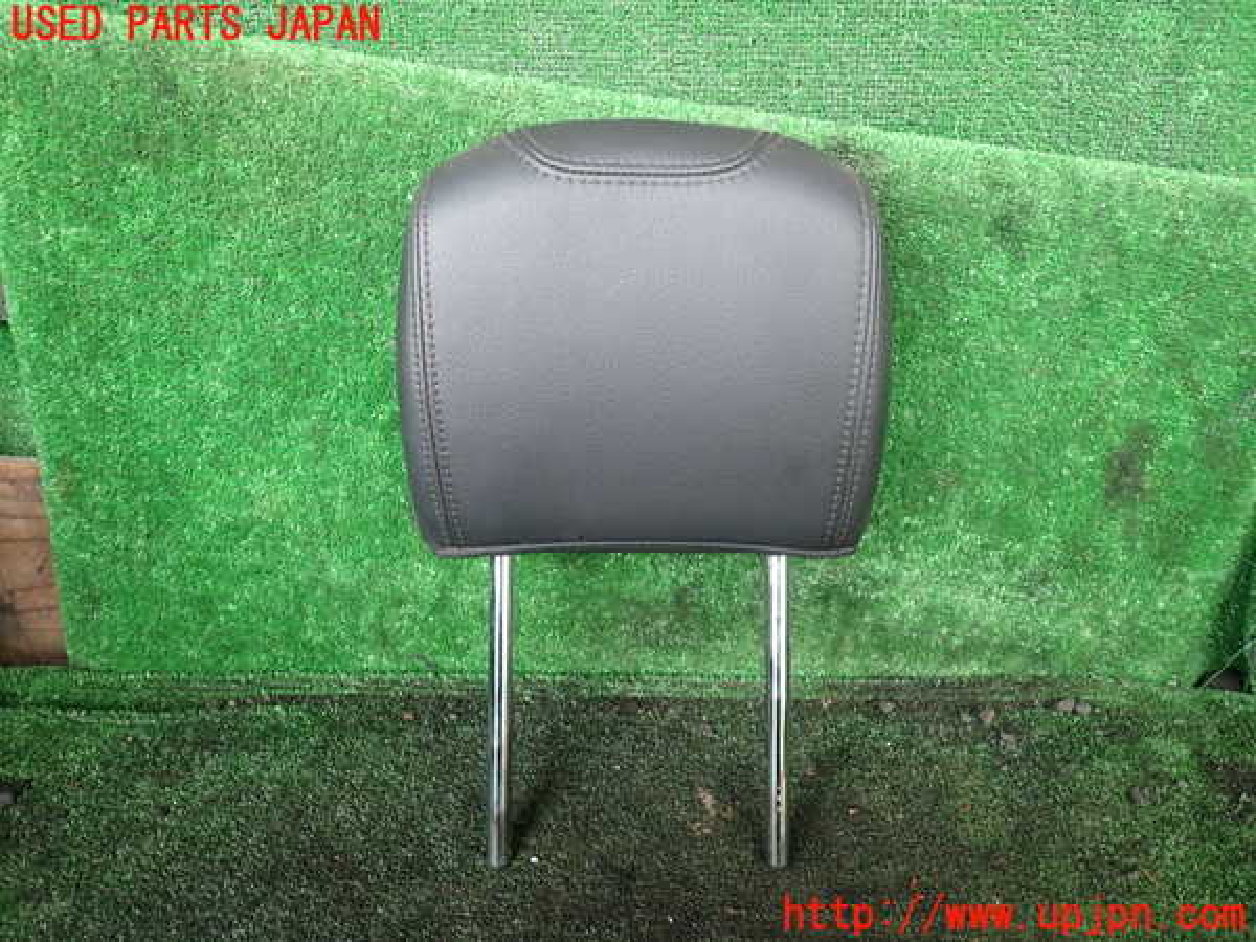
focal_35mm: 25
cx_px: 628
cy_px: 471
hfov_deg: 69.4
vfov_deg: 54.9
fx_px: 907
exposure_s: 1/60
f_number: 2
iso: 200
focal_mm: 4.5
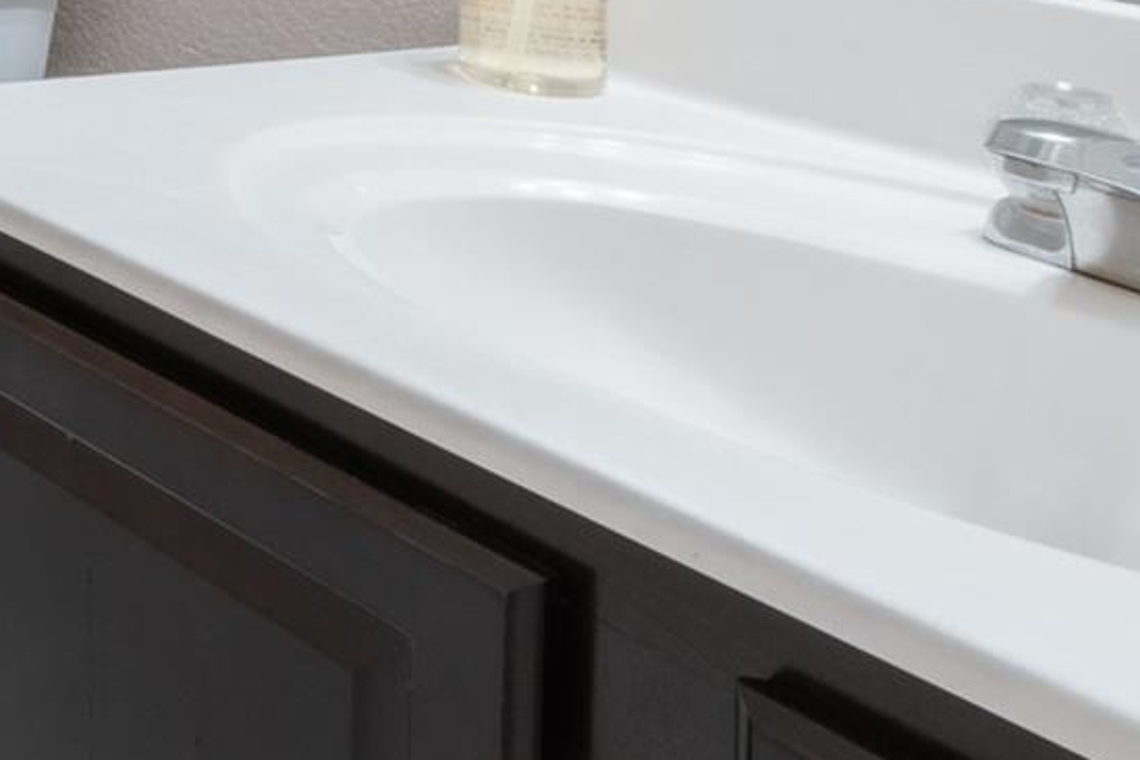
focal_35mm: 56
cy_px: -389
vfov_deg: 20.6
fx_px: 1773
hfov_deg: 23.5
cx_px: -785
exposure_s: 1/8
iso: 100
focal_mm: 10
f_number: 18
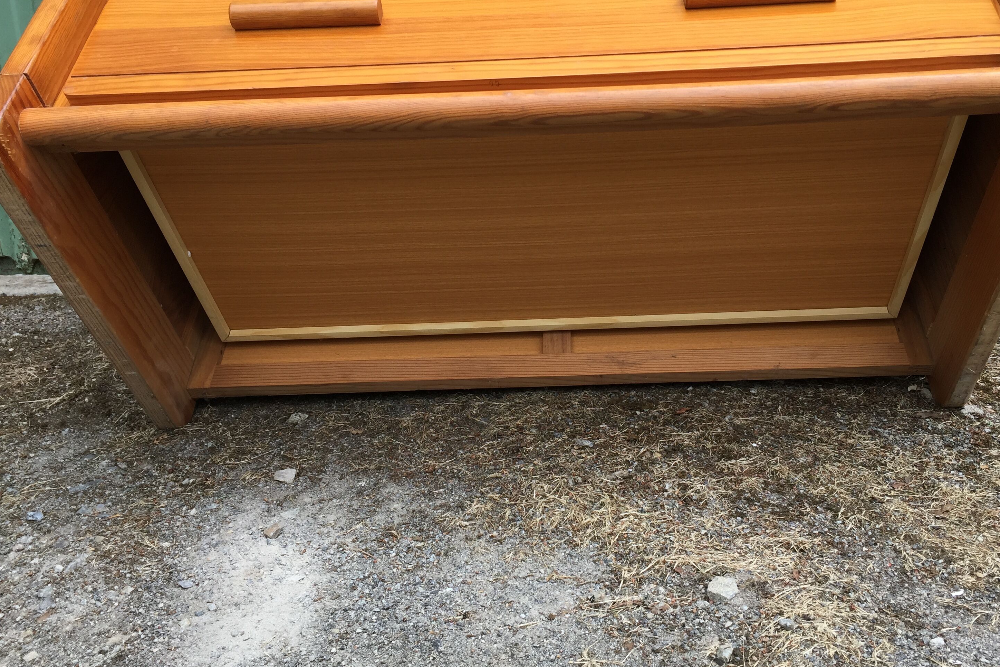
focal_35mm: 34
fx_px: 944
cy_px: 295
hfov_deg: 55.7
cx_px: 559
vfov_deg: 38.8
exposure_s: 1/488
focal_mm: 4.15
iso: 32
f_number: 2.2
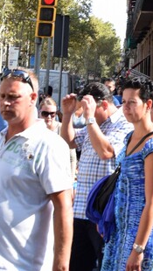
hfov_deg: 15.5
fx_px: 525
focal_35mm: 73
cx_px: 219
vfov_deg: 25.2
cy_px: -76
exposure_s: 1/250
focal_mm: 18
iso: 360
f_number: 8
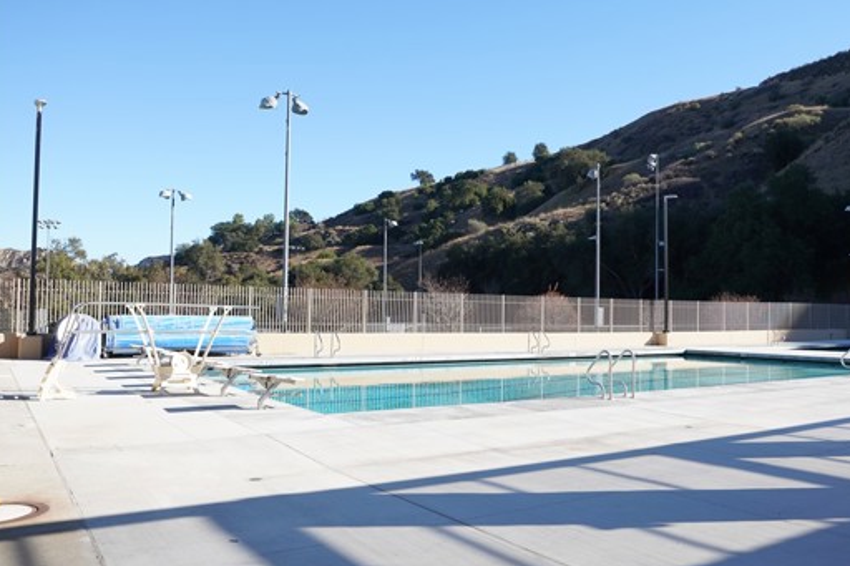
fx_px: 708
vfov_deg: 43.6
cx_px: 515
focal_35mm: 30
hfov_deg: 61.4
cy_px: 285
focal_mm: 16
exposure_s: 1/1000
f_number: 2.8
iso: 100
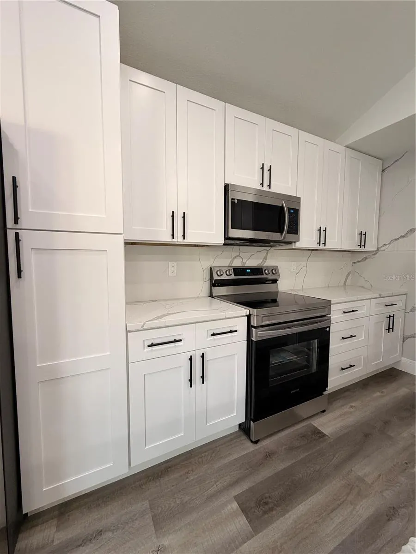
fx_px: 224
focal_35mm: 14
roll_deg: -0.2
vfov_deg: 102.1
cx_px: 208
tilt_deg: -4.6
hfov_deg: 85.7
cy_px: 277
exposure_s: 1/60
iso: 200
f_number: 2.2
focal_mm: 2.22
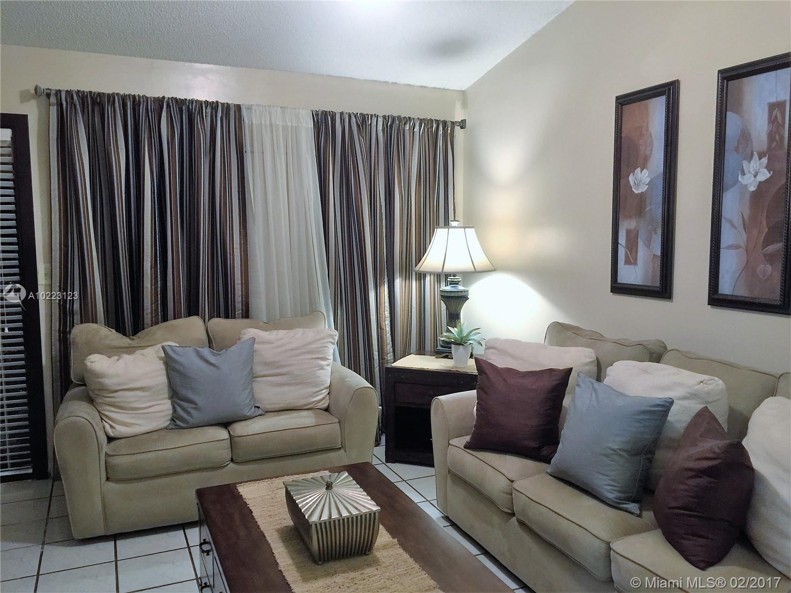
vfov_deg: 48.2
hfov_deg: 61.7
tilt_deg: -5.8
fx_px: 663
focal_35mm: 29
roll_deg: +0.2
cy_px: 296
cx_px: 396
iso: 100
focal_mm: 4.15
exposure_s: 1/10
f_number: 2.2
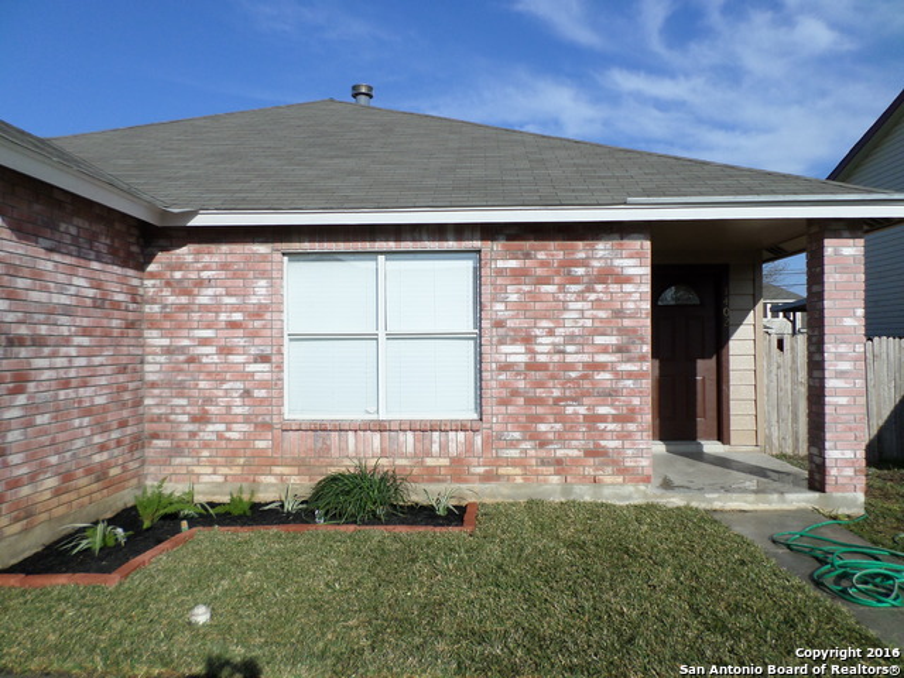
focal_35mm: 25
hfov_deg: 69.4
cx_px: 452
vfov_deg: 54.9
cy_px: 339
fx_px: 653
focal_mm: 4.5
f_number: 9.2
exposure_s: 1/180
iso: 80
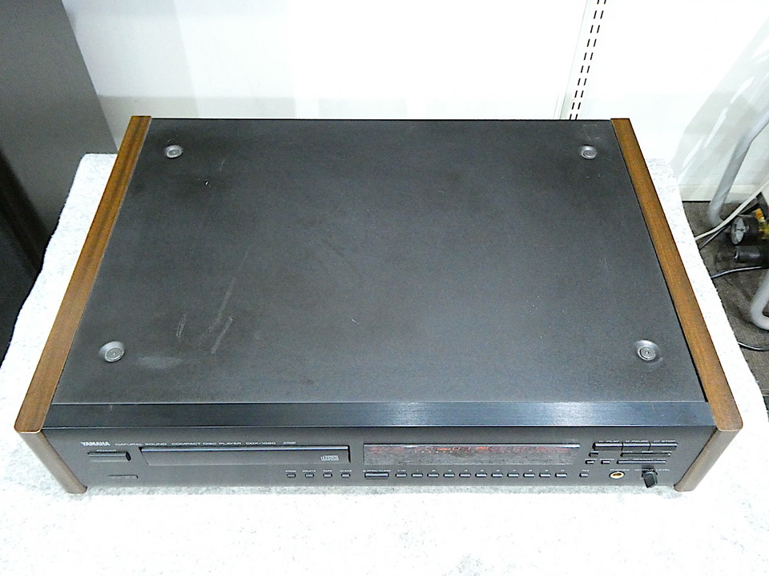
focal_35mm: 31
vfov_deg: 45.4
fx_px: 689
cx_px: 384
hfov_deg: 58.4
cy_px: 288
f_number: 4
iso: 1600
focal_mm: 5.4
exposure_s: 1/25
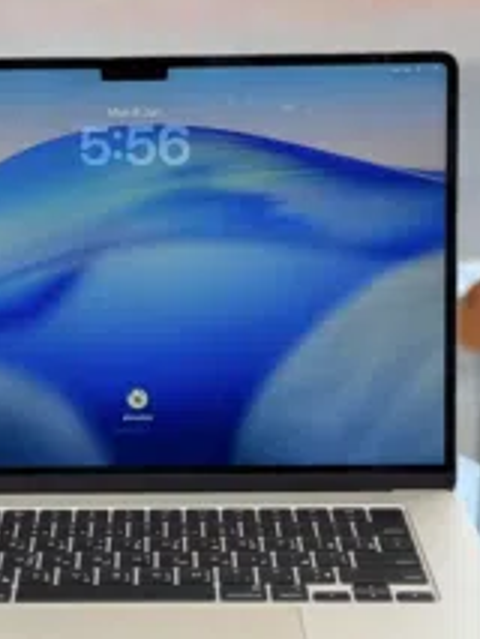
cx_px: 126
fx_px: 1662
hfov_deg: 16.4
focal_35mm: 90
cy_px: 333
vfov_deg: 21.8
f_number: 1.78
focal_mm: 6.76
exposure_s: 1/298
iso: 80
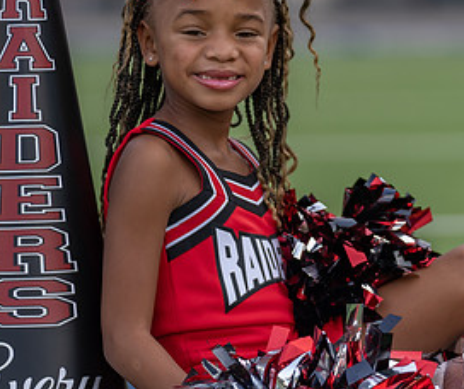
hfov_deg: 5.3
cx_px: 218
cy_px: 130
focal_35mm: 360
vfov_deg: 4.4
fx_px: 5037
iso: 160
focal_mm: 154
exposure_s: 1/320
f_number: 2.8
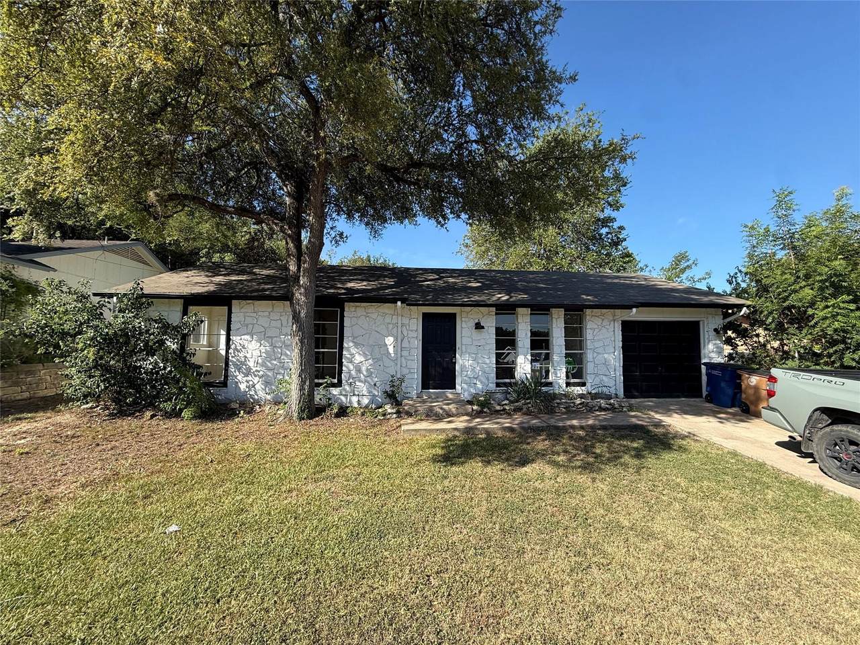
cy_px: 322
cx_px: 430
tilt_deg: +6.8
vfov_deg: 85.7
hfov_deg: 102.1
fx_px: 348
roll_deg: -0.2
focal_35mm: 14
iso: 50
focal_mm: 2.22
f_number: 2.2
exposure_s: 1/701
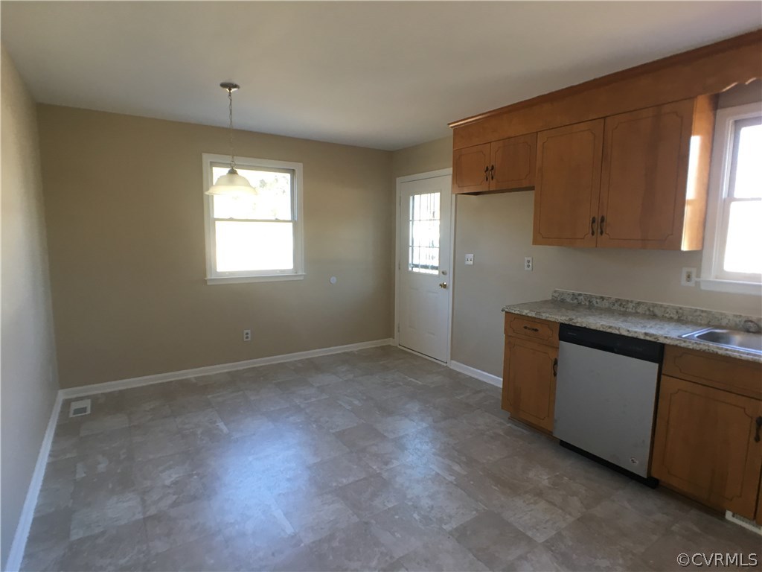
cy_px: 286
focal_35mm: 29
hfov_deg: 61.7
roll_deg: -0.9
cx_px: 381
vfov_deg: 48.2
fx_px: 638
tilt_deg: -6.9
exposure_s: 1/30
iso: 64
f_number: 2.2
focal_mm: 4.15
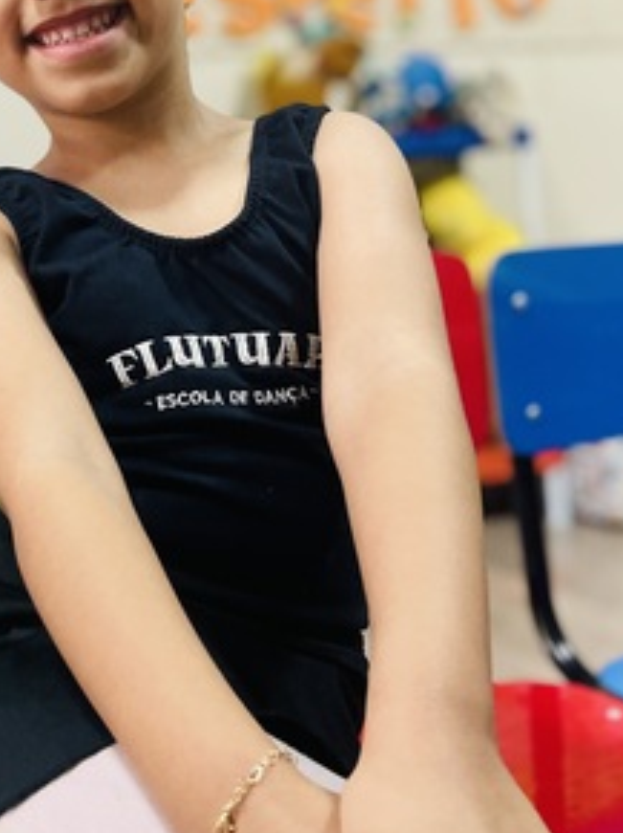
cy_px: 119
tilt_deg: +2.5
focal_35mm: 55
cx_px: 109
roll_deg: +3.6
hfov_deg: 26.0
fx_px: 1322
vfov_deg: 33.5
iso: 160
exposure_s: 1/60
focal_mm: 4.2
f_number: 1.6
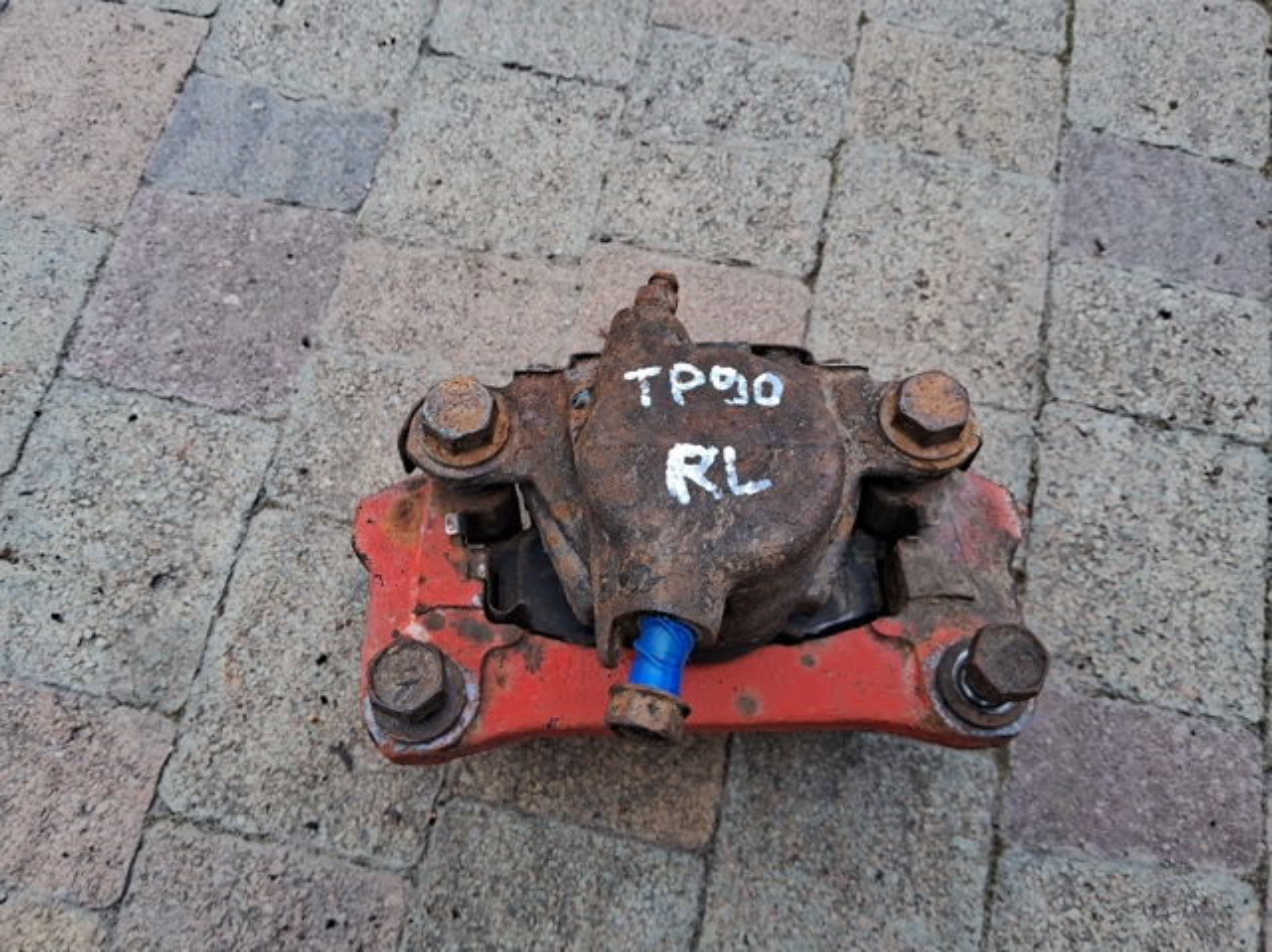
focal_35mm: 26
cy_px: 476
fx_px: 955
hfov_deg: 67.3
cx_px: 636
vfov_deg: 53.0
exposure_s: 1/112
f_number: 1.8
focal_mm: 3.98
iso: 25
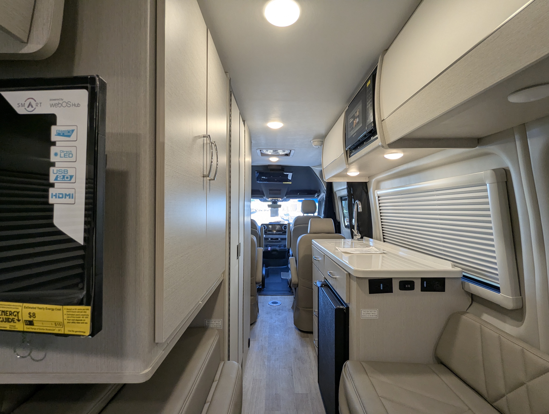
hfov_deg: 94.4
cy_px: 207
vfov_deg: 78.2
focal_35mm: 16
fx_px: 254
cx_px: 274
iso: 81
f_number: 2.2
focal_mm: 2.35
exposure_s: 1/79.5
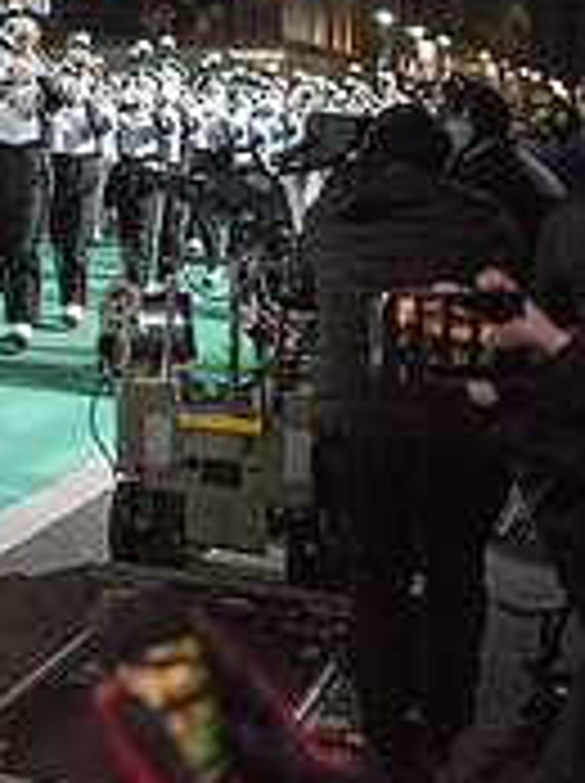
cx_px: -608
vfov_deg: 24.3
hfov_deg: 15.2
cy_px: 11
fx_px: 1739
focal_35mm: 77
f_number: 2.8
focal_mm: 24
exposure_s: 1/1250
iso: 8000
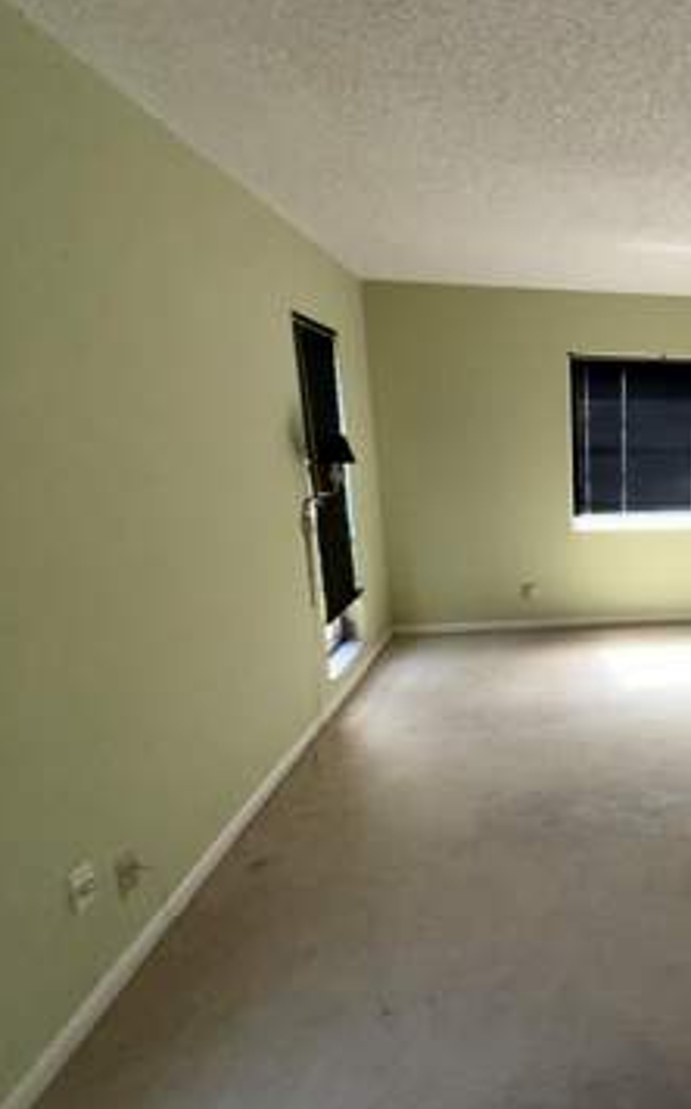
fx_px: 604
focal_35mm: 20
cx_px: 666
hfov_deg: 50.2
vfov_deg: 85.1
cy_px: 553
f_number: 2.2
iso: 80
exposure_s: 1/121
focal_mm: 2.22
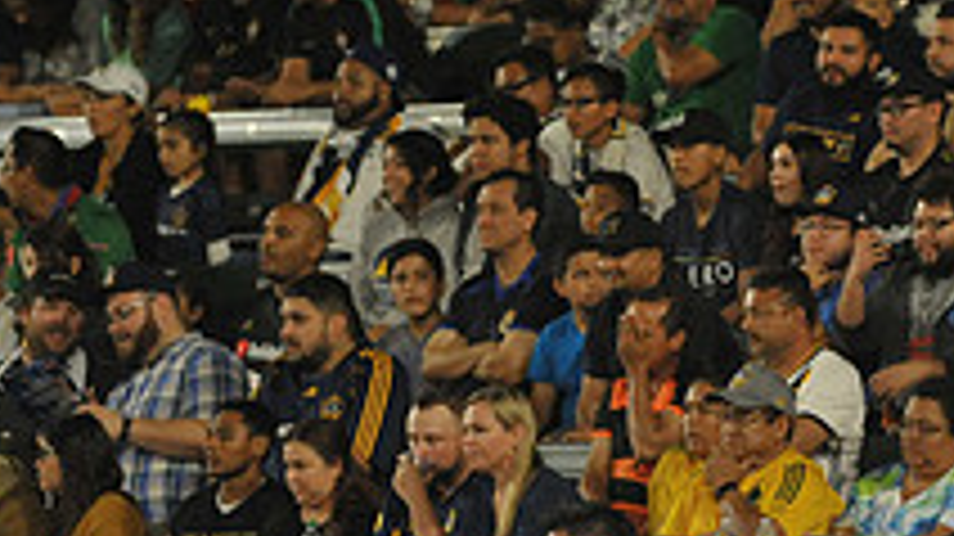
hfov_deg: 3.8
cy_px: 495
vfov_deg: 2.1
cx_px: 873
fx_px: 14487
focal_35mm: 573
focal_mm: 200
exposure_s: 1/1250
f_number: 3.2
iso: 3200
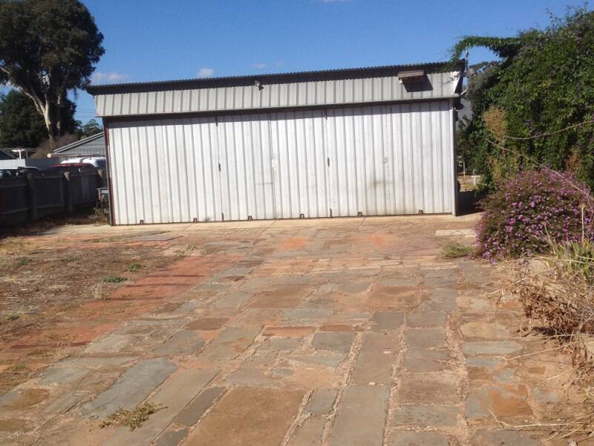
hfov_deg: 52.6
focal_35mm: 35
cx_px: 297
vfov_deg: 40.7
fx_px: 601
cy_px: 223
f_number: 2.4
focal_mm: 4.28
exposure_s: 1/3067
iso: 50
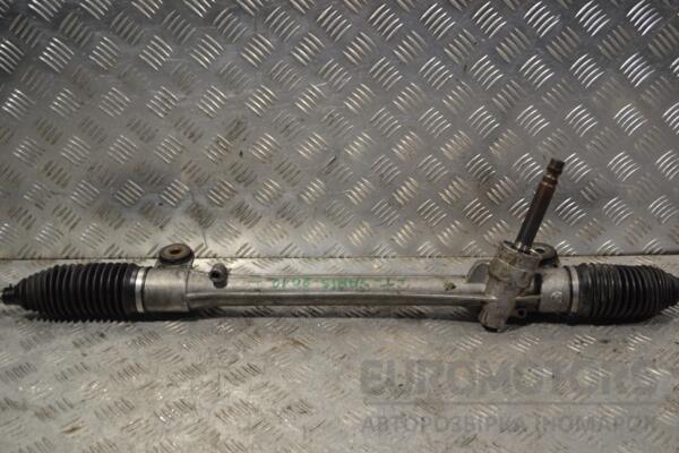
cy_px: 226
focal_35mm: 42
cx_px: 340
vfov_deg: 31.9
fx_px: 792
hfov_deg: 46.4
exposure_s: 1/30
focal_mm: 28
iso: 100
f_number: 4.5
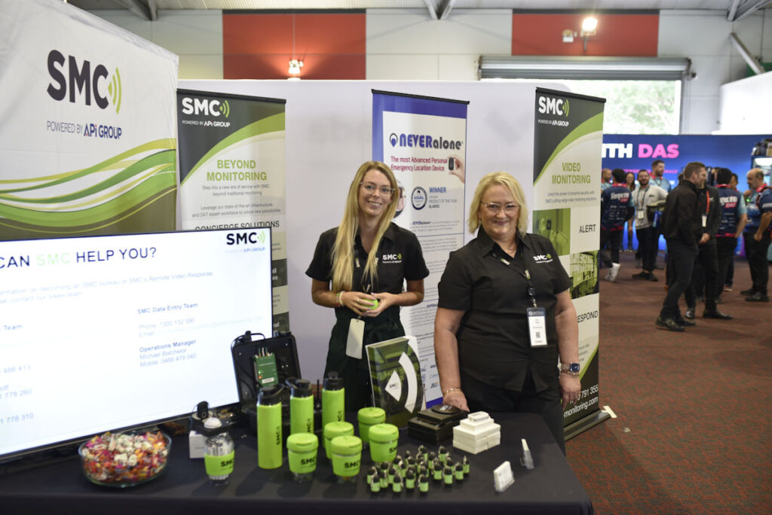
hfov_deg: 54.4
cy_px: 258
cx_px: 386
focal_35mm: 35
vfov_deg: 37.9
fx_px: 751
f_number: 2.8
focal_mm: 35
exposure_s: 1/60
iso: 800
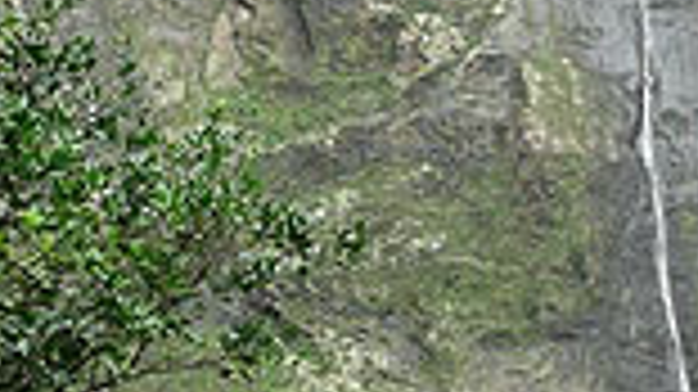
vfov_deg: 12.0
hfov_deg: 20.3
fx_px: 1868
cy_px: 149
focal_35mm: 101
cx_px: 748
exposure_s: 1/80
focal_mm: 5.2
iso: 100
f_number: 3.5
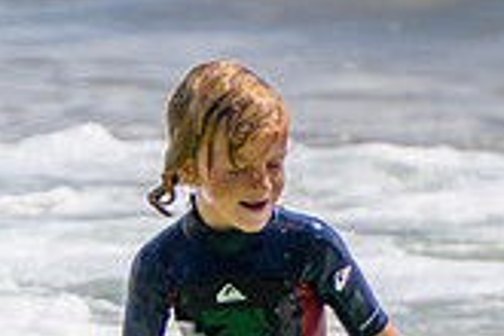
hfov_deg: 1.1
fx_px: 27018
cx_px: -286
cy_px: 258
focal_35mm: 1930
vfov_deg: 0.7
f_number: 5.6
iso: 280
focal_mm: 400
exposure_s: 1/2000
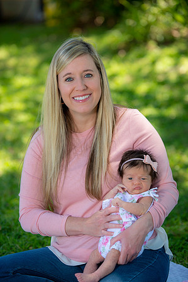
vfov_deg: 15.8
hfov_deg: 10.5
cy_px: 141
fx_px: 1021
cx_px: 94
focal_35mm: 130
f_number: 2.8
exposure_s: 1/250
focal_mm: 130
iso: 100
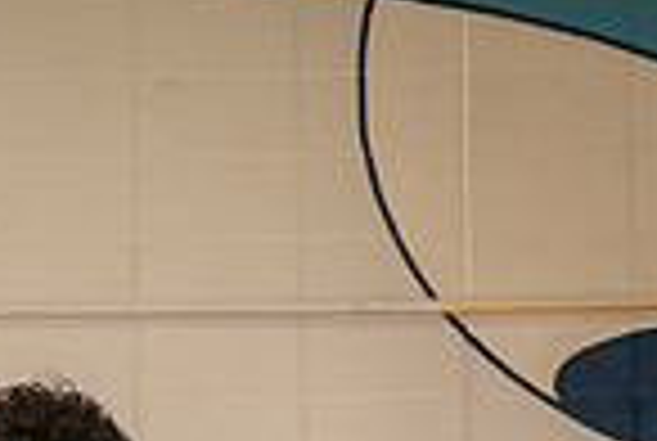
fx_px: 2926
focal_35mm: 160
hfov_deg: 12.7
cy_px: 990
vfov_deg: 8.1
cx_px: 108
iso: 800
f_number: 6.3
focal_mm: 52
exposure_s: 1/320
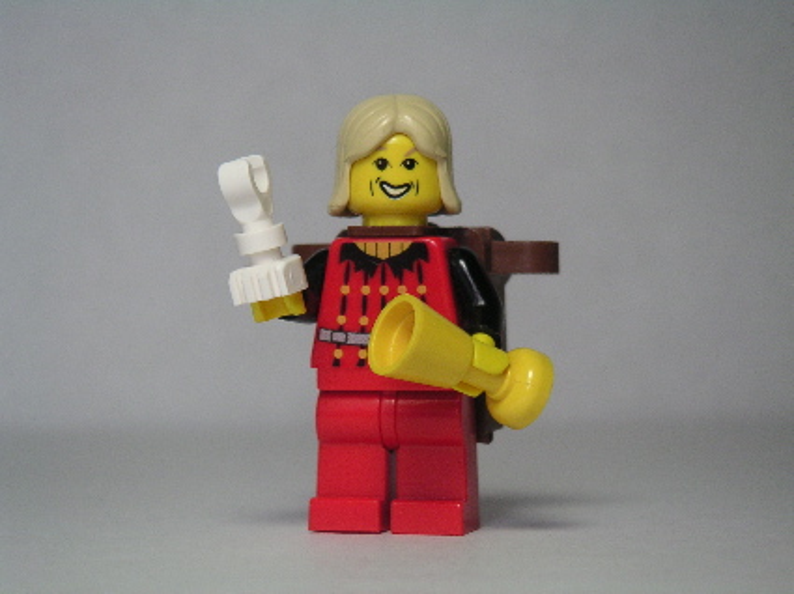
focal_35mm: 111
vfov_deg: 13.3
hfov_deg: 17.7
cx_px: 397
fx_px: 2544
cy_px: 297
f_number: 3.6
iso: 80
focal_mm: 17.1
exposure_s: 1/111
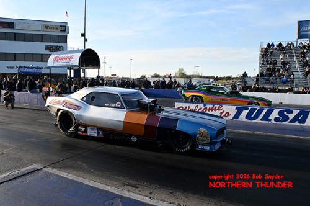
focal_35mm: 24
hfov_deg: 73.8
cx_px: 155
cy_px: 103
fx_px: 206
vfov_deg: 53.0
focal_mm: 16
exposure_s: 1/2000
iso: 720
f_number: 5.6
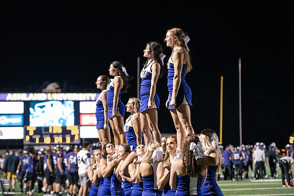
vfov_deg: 14.0
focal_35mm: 98
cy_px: 98
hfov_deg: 20.8
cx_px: 147
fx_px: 800
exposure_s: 1/500
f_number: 3.2
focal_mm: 98
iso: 6400
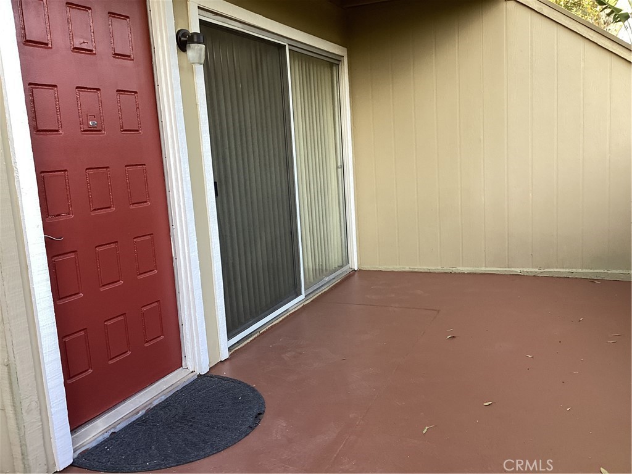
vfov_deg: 45.4
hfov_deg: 58.4
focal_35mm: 31
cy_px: 237
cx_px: 316
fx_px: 566
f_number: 2.4
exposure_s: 1/120
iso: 80
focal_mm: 3.3
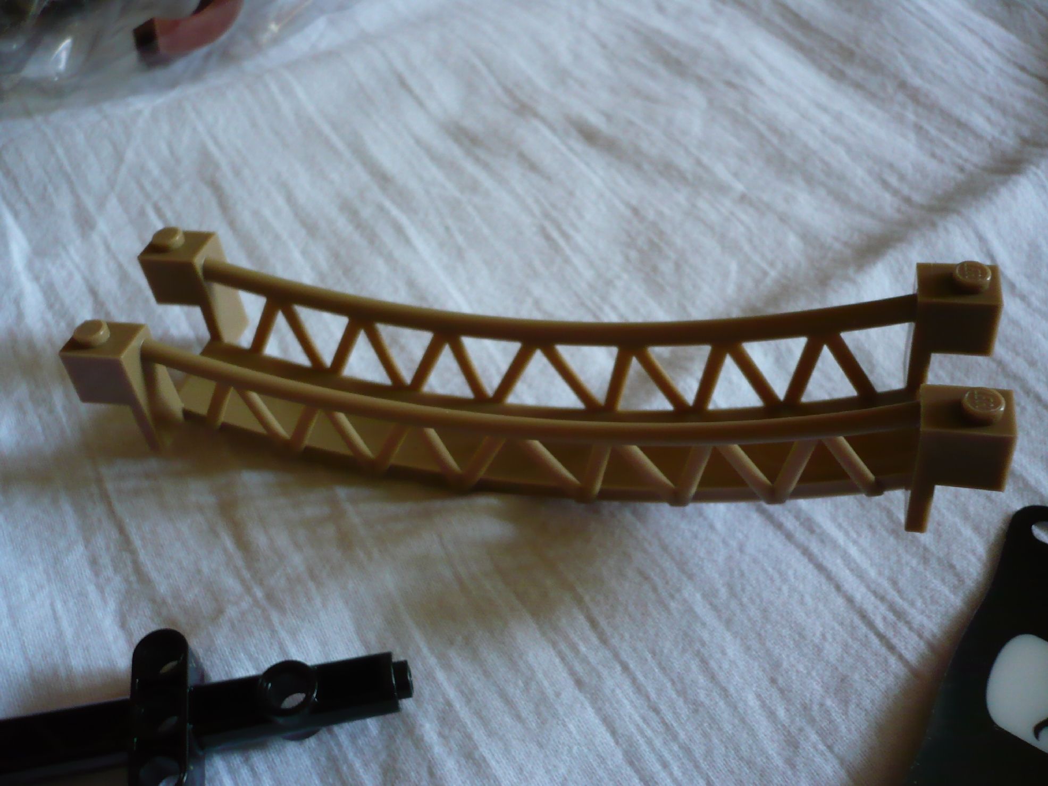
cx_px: 524
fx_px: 1060
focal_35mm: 35
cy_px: 393
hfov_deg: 52.6
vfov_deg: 40.7
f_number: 2.8
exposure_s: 1/25
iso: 200
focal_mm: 5.8
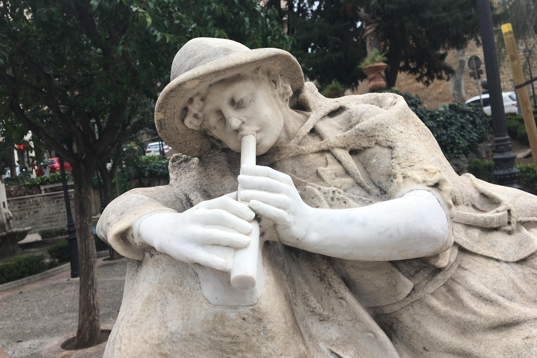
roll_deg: +7.2
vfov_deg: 42.3
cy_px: 167
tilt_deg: +0.4
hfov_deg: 60.3
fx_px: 462
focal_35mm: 31
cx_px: 265
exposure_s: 1/128
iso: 25
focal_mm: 4.15
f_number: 2.2
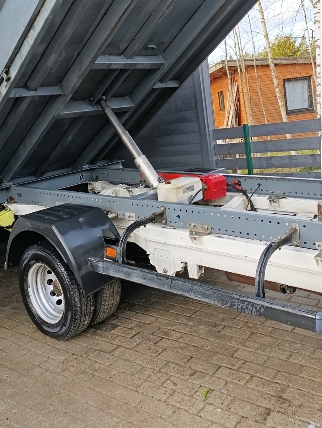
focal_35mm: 36
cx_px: 175
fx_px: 445
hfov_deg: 39.7
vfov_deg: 50.6
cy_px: 152
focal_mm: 6.14
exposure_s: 1/100
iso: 100
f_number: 1.6
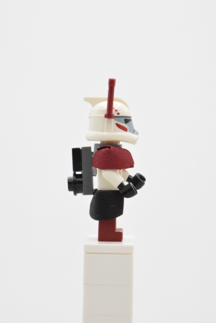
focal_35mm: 210
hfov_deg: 6.5
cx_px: 108
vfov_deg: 9.8
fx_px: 1889
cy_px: 162
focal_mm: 140
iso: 5000
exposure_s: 1/50
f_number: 36
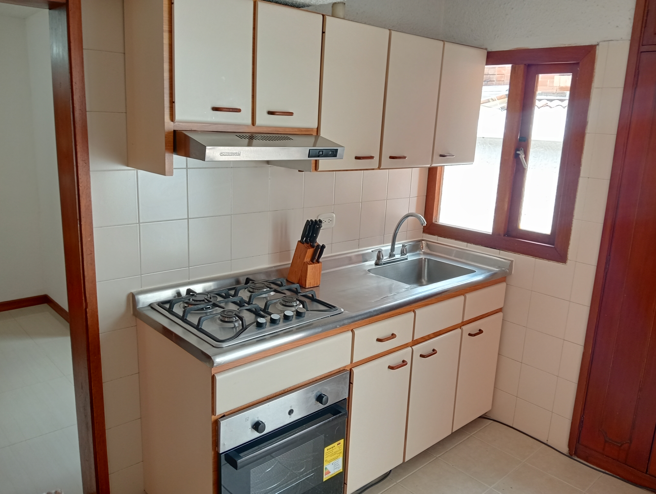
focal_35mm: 28
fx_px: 531
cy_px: 247
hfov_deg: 63.4
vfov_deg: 49.9
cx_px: 328
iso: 99
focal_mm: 3.98
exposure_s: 1/200
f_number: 1.8
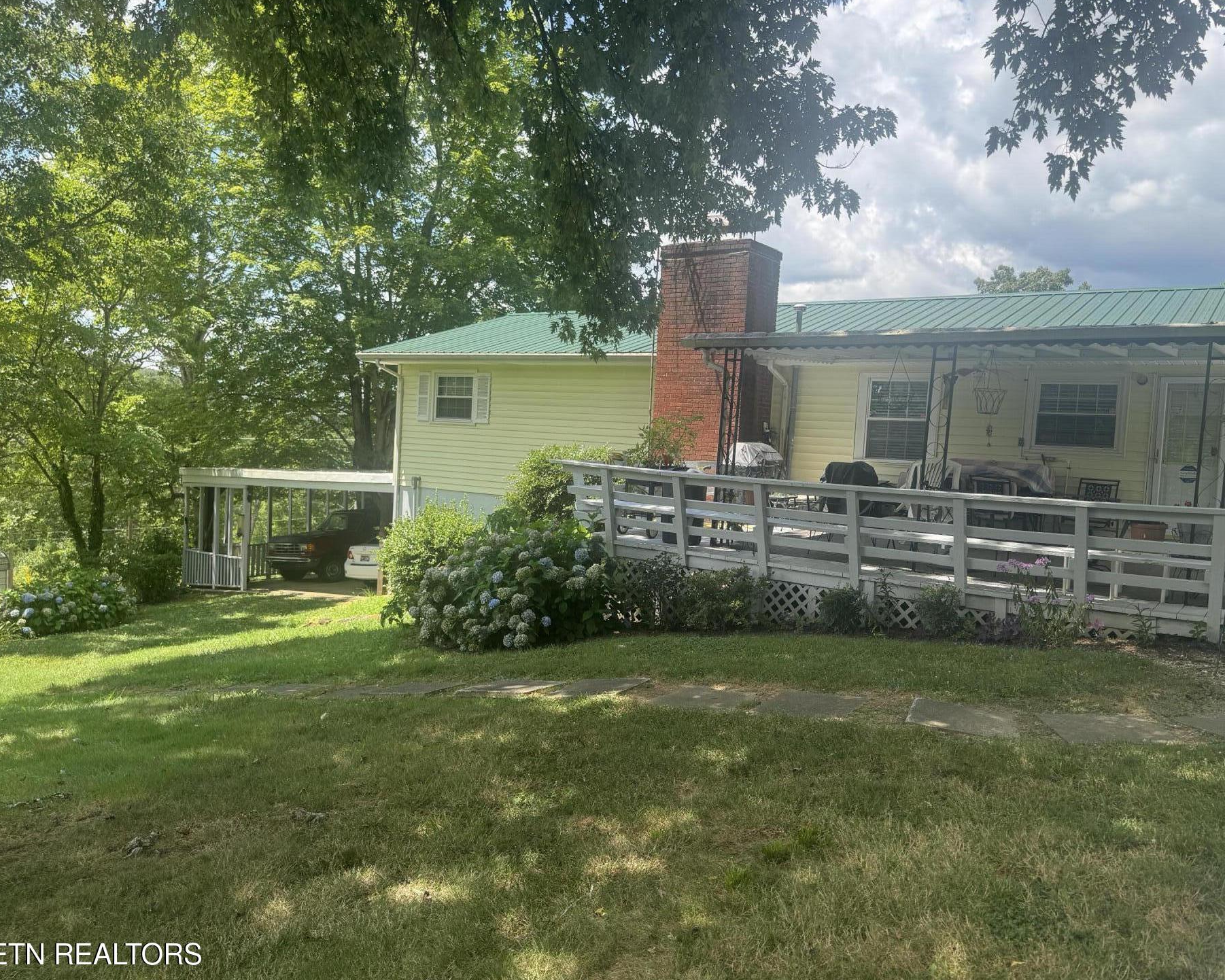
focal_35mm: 26
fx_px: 943
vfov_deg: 54.9
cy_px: 491
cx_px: 665
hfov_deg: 65.9
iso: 80
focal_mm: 6.76
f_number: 1.78
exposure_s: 1/1339
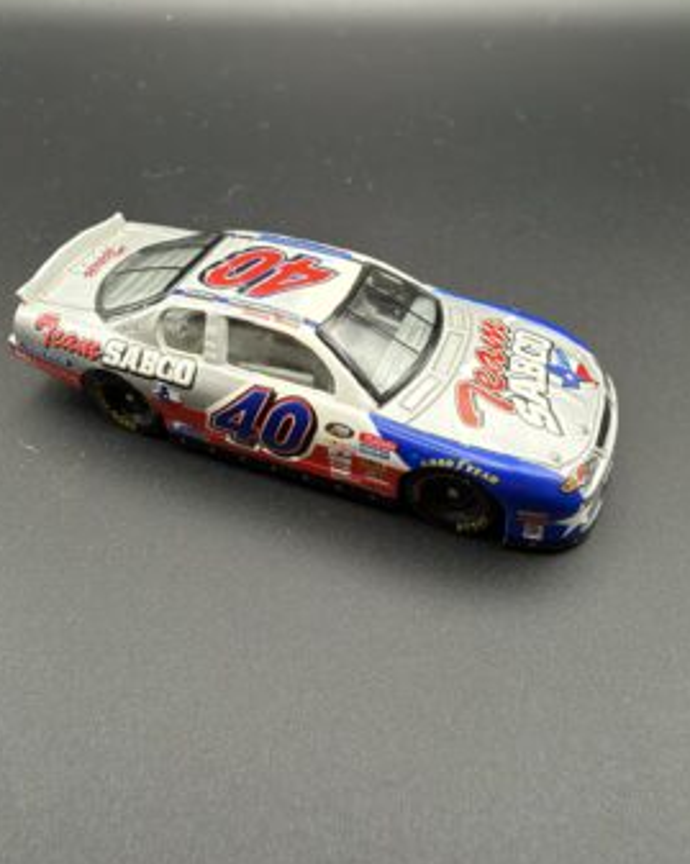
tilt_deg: -34.9
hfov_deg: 49.9
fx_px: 741
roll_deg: -1.4
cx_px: 367
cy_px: 464
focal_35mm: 29
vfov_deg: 60.4
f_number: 2.2
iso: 200
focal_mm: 2.22
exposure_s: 1/60
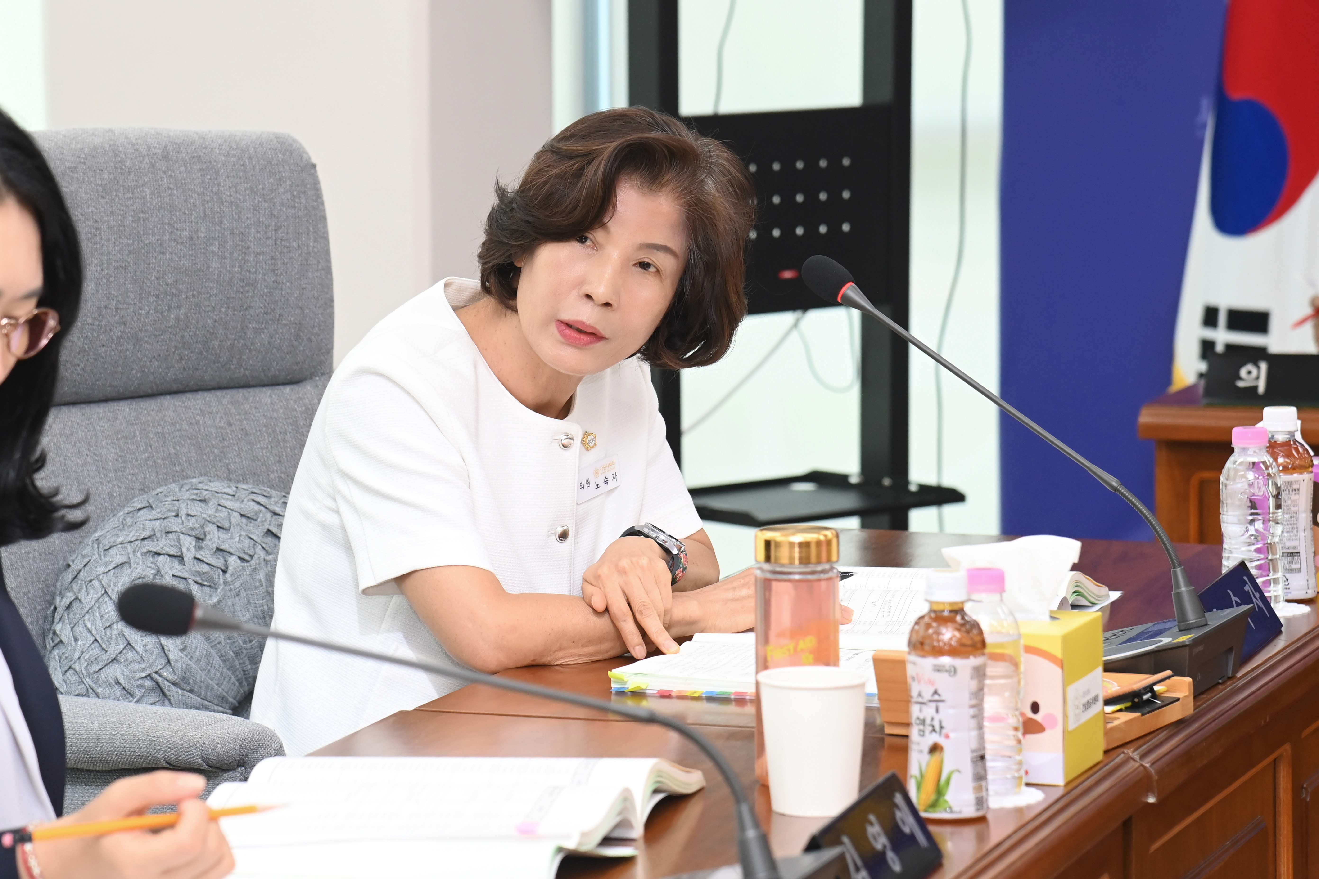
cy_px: 440
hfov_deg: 17.1
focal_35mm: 120
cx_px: 660
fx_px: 4396
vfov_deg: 11.4
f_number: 6.3
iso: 2500
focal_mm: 120
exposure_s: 1/250
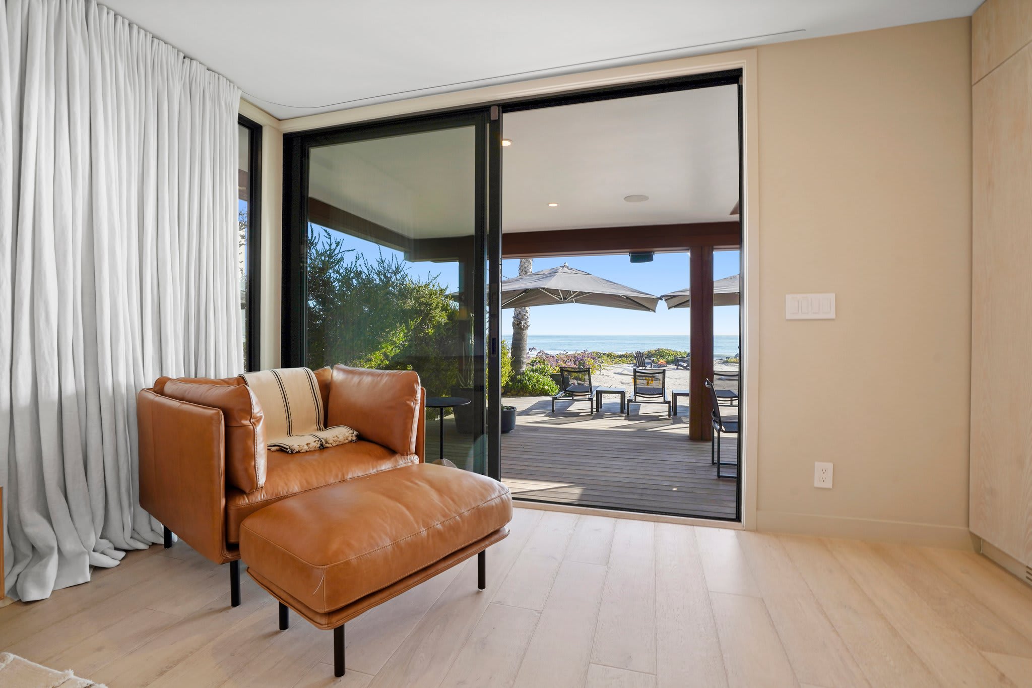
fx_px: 459
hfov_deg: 96.7
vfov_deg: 73.7
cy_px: 344
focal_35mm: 16
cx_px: 516
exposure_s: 1/30
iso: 1250
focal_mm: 16
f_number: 9
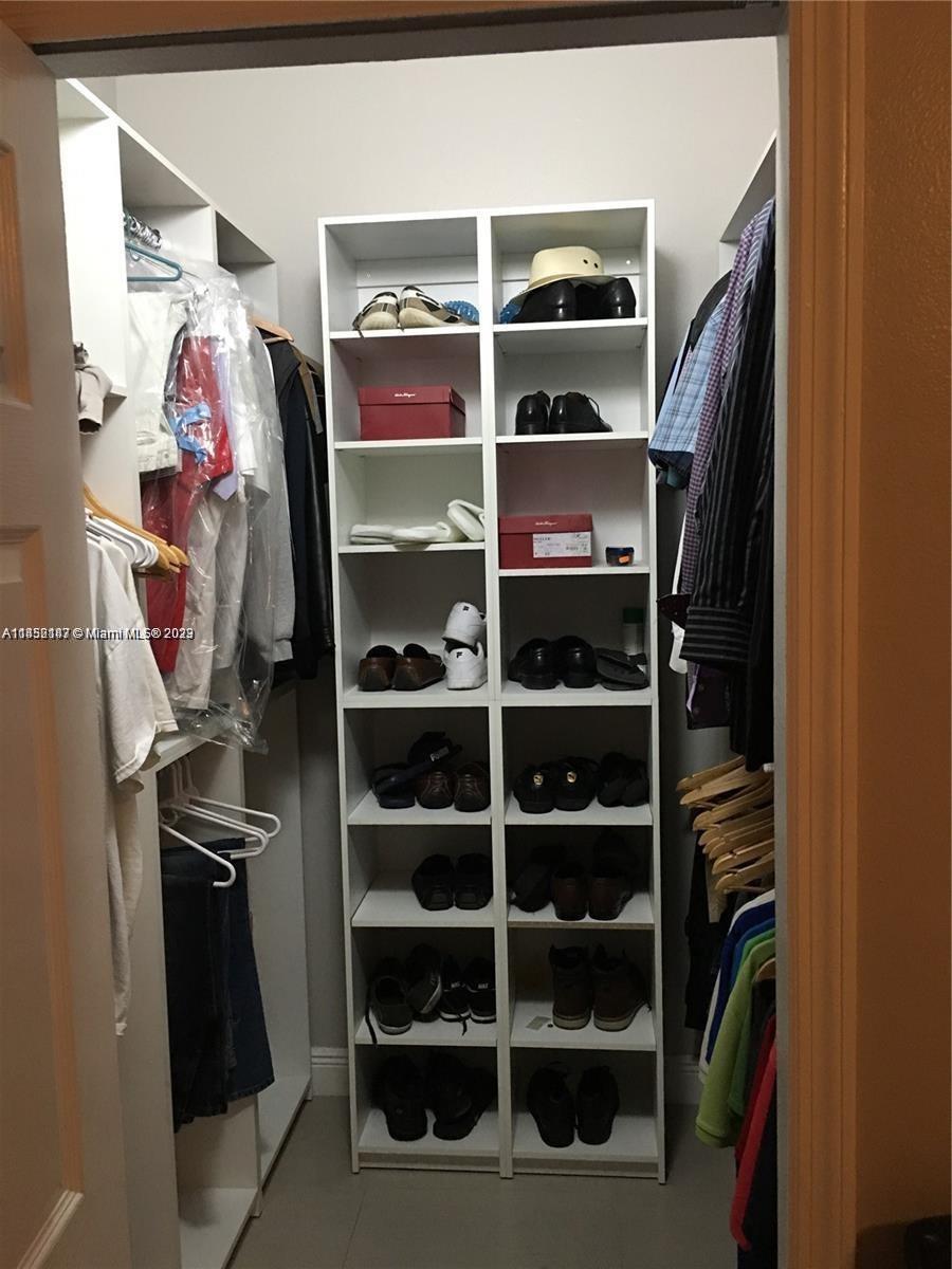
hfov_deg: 48.2
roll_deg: +1.2
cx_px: 476
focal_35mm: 29
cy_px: 634
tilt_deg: -4.6
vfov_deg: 61.7
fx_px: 1063
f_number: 2.2
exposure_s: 1/15
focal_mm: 4.15
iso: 100
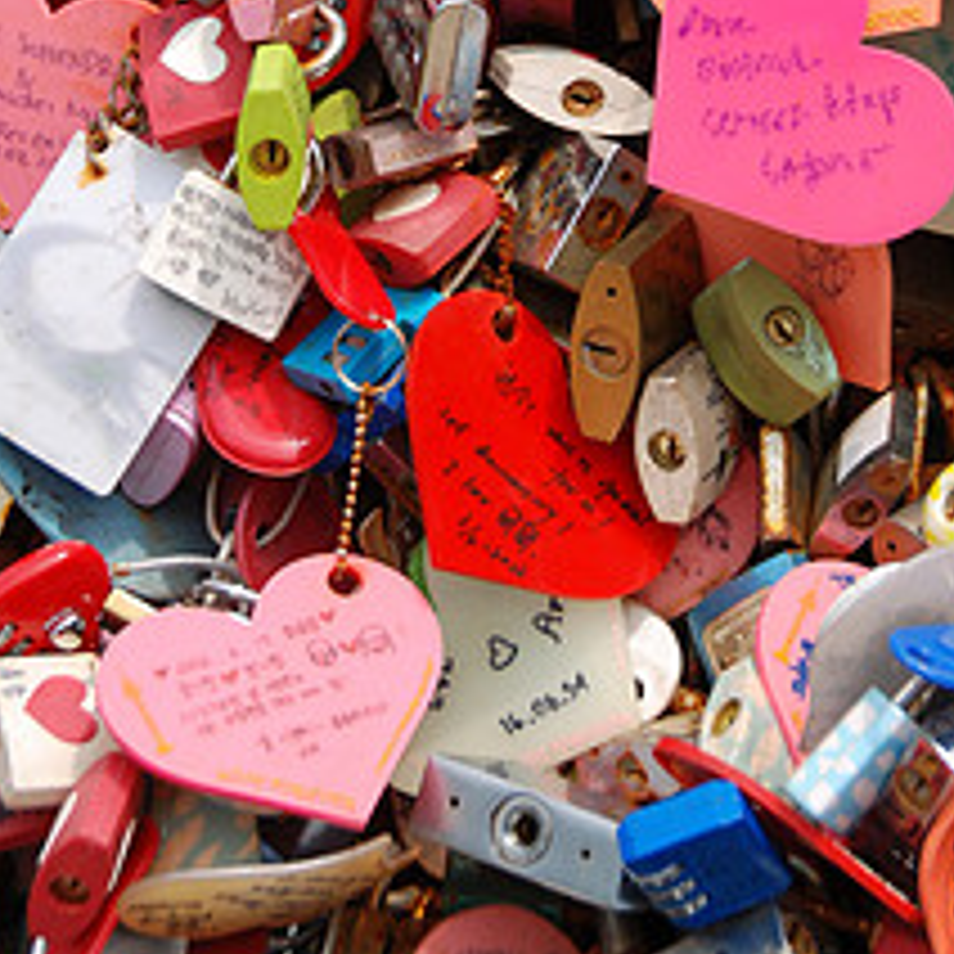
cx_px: 529
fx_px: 5238
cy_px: 135
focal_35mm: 168
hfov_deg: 10.4
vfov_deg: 10.4
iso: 250
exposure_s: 1/500
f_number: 5.6
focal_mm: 62
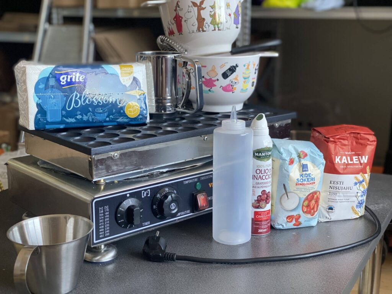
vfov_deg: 28.0
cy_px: 147
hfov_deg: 36.8
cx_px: 196
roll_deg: -0.1
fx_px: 589
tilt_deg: -13.9
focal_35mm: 52
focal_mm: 6
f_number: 2
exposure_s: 1/122
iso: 160
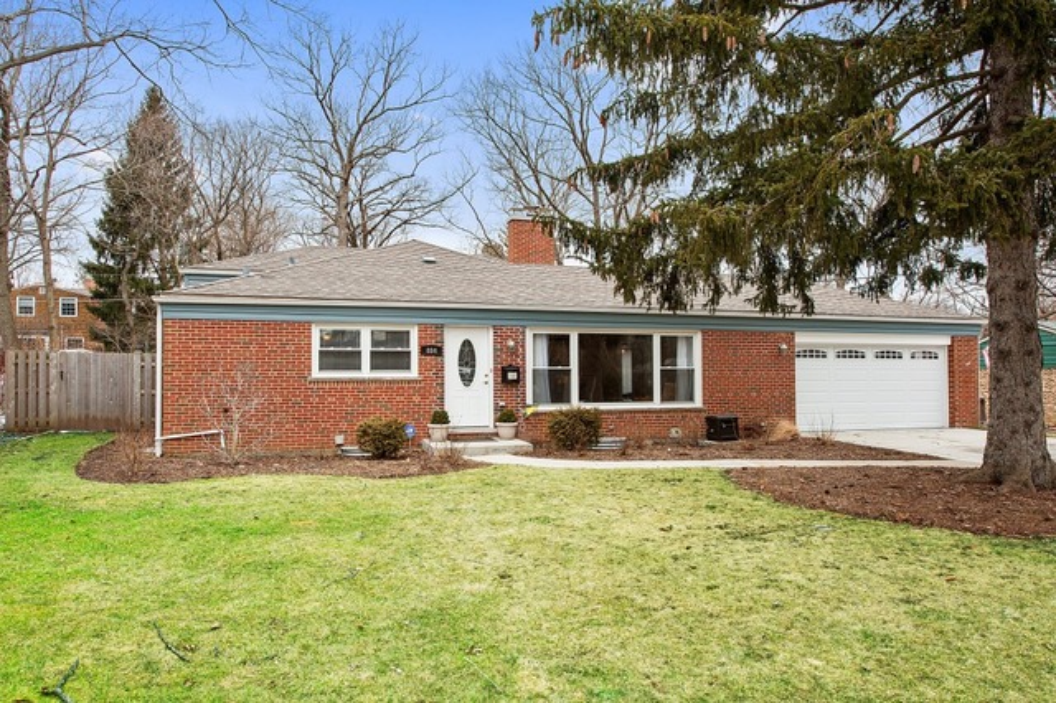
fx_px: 704
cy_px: 352
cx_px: 528
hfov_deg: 73.8
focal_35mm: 24
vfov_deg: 53.1
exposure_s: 1/60
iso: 200
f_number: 8
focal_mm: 24
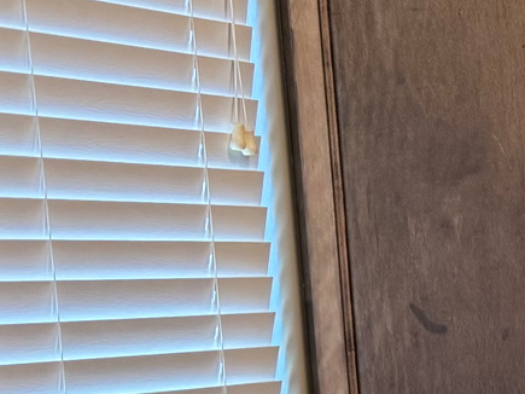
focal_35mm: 113
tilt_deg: -11.8
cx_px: 1078
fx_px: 1713
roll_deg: +0.3
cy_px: 570
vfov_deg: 12.5
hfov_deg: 14.3
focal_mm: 6.76
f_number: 1.78
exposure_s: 1/60
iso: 250
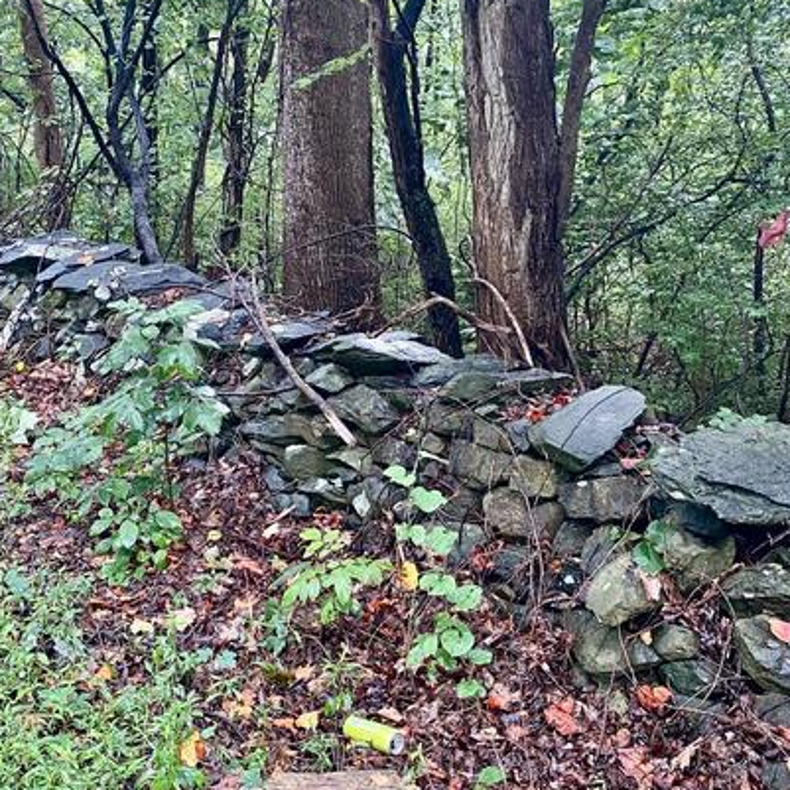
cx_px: 394
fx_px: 1136
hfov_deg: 38.3
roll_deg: -2.1
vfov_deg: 38.1
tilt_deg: -7.6
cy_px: 286
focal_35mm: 44
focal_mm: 4.25
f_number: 1.8
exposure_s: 1/60
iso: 160
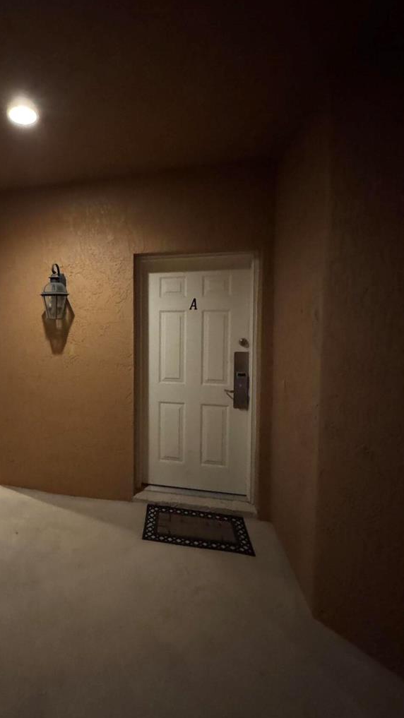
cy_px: 342
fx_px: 343
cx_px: 88
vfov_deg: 92.6
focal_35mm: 18
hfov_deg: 57.0
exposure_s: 1/30
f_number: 2.2
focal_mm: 2.22
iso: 1250
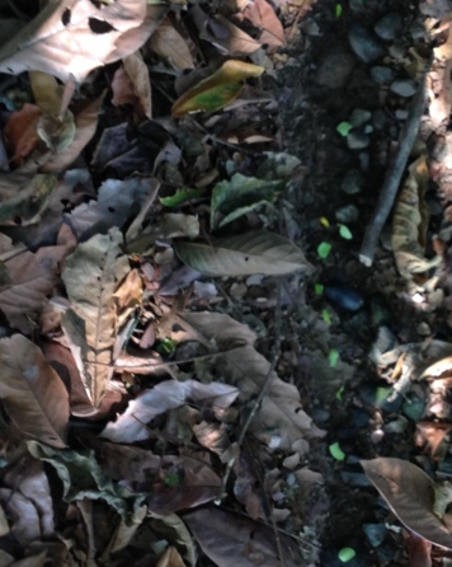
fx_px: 1541
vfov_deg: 20.8
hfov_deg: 16.6
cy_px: 310
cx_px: 359
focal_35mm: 92
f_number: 2.4
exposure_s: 1/24
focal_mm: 4.28
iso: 50
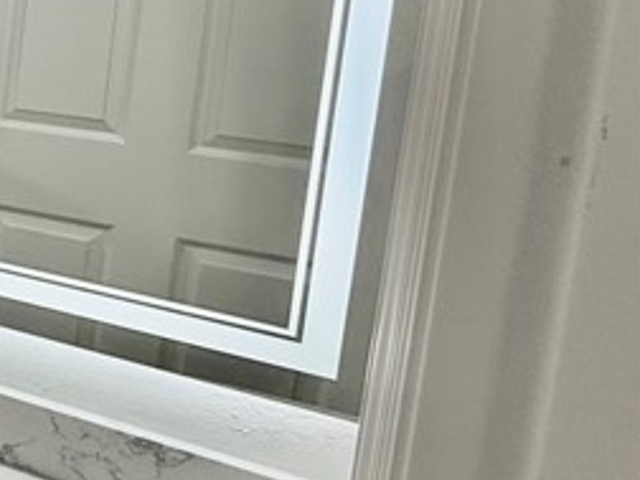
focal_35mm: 57
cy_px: 48
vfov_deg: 24.9
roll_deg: -1.7
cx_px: -648
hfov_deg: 19.1
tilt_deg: -7.1
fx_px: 1054
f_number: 2.2
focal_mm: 2.22
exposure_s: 1/120
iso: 50
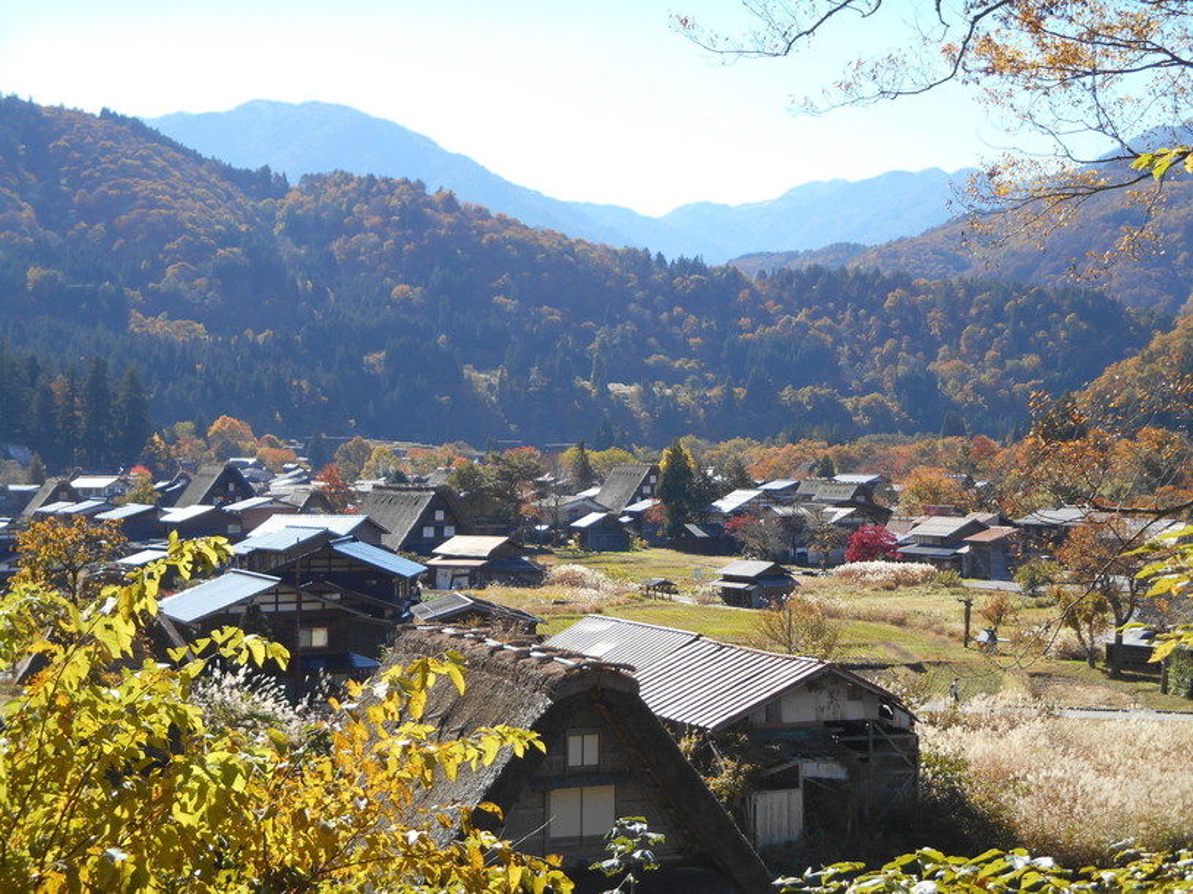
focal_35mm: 61
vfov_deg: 24.0
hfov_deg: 31.7
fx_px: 2102
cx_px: 596
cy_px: 447
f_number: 4.4
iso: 80
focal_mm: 10.9
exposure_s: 1/250
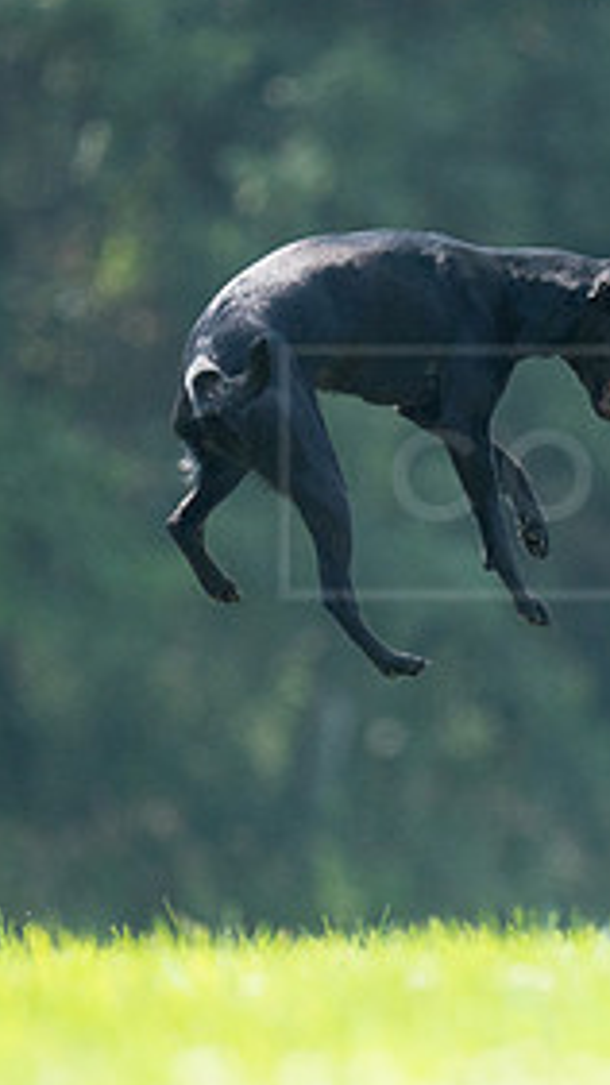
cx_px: 649
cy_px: 539
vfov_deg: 1.7
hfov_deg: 0.9
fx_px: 37307
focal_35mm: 1297
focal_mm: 600
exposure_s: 1/4000
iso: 4000
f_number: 6.3
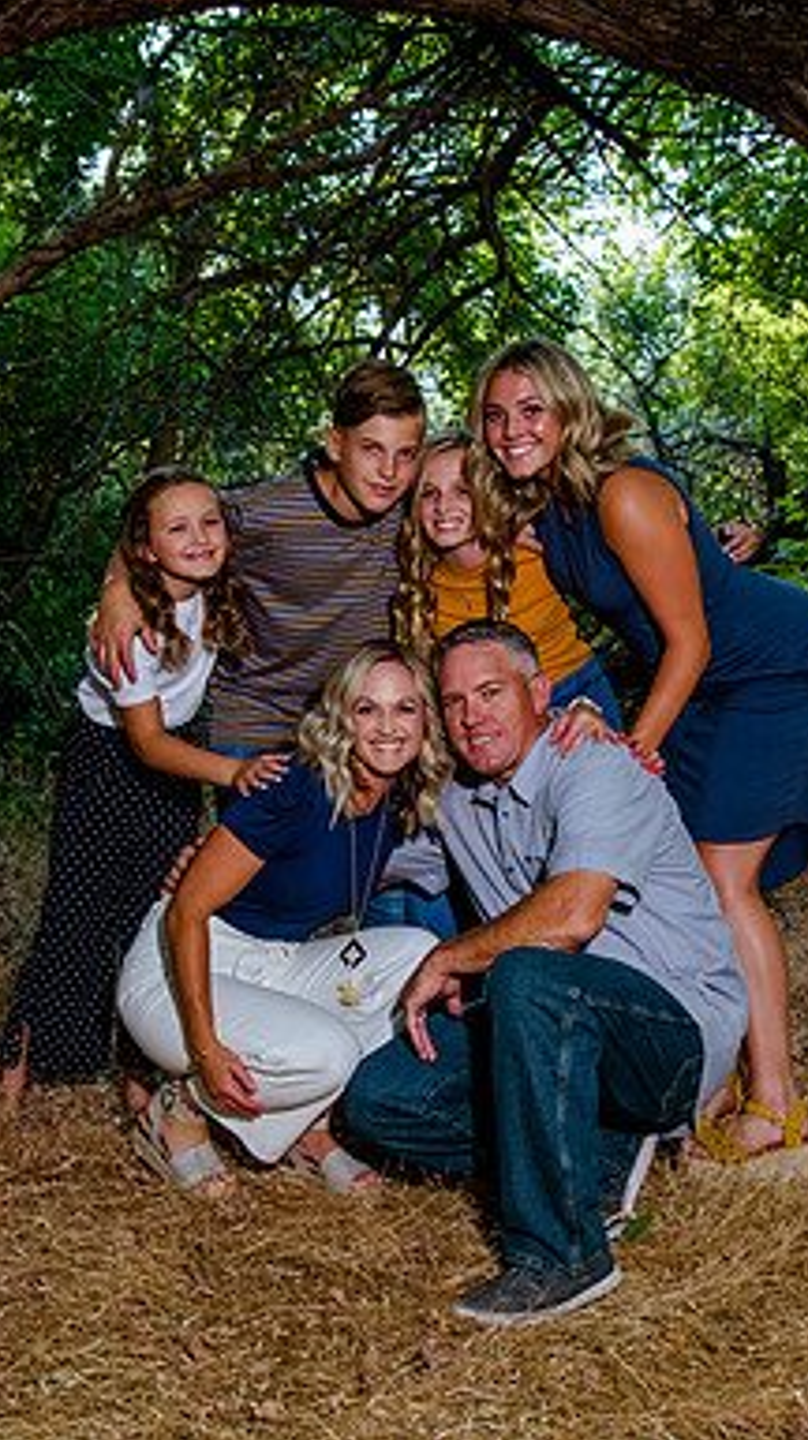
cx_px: 351
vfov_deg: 36.0
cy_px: 728
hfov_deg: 20.7
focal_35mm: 58
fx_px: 2214
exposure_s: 1/320
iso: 800
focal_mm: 31
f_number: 8
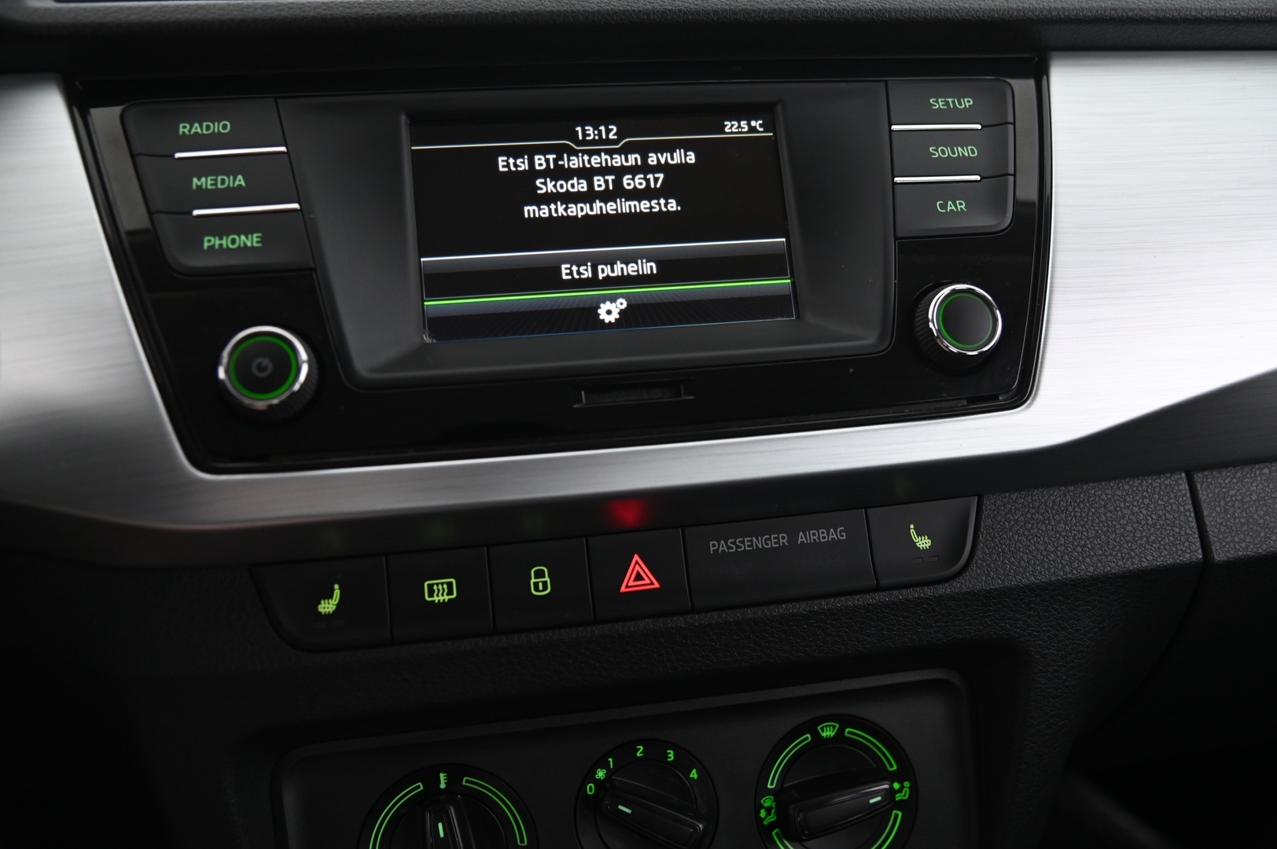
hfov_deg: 58.8
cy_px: 424
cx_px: 638
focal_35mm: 32
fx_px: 1134
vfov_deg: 41.1
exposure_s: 1/20
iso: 2000
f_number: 4
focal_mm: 32
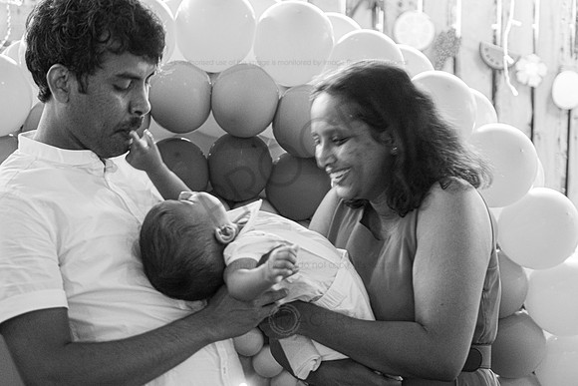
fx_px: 1590
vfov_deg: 13.8
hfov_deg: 20.6
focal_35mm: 99
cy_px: 193
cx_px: 289
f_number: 2.8
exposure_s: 1/60
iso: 3200
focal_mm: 66
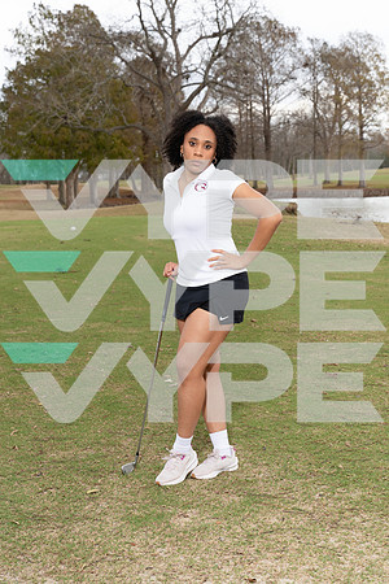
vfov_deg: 28.8
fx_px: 1134
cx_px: 194
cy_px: 292
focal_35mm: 70
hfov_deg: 19.5
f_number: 8
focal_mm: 70
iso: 400
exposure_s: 1/250
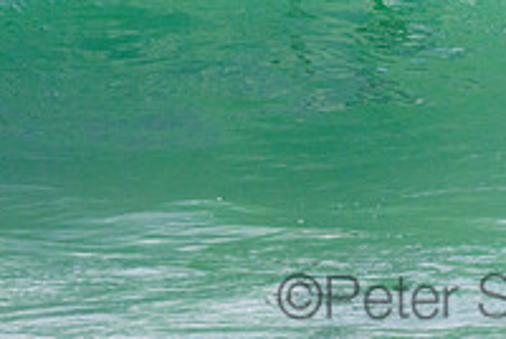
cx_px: 473
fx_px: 32586
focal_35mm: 2315
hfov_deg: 0.9
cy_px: -123
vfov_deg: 0.6
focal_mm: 800
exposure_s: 1/2000
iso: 2000
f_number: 11
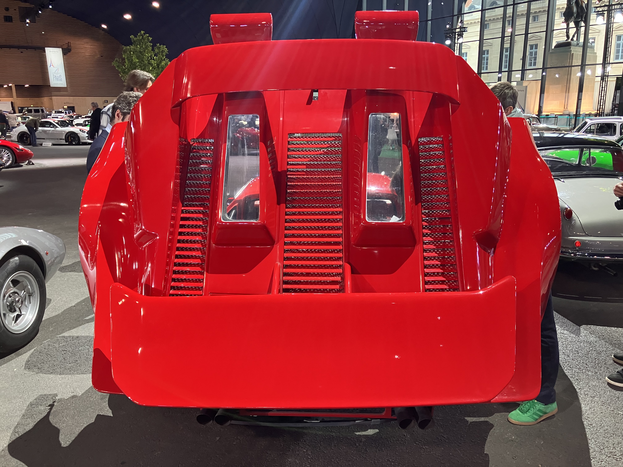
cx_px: 312
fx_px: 504
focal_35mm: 28
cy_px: 234
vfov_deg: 49.7
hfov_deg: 63.4
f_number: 1.8
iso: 160
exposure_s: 1/60
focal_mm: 3.99
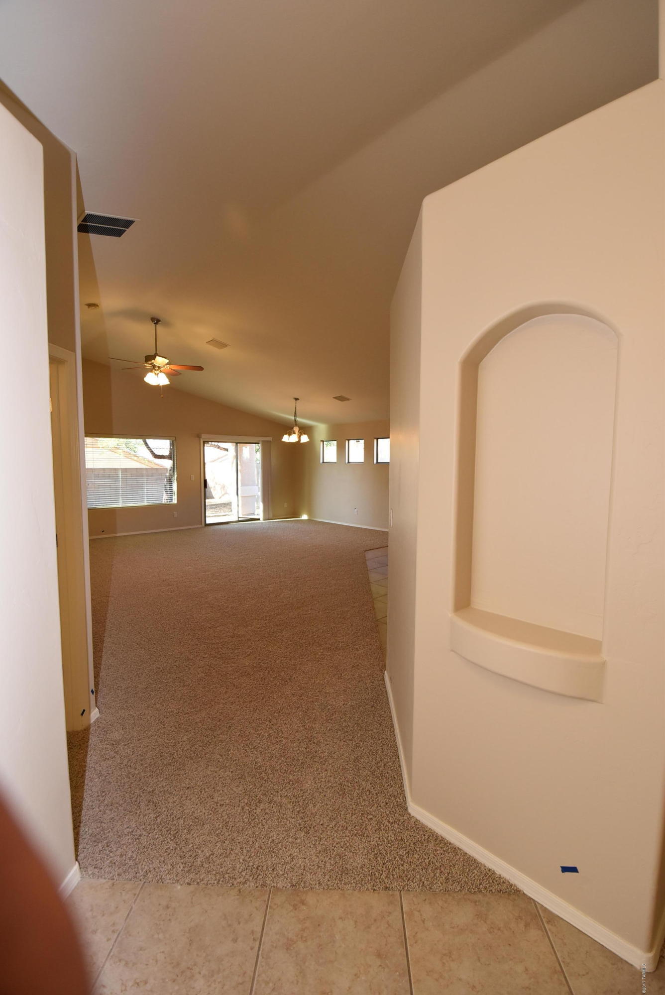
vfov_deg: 100.4
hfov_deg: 77.4
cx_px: 332
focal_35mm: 15
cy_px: 498
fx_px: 415
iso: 800
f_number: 5
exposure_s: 1/100
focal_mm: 10
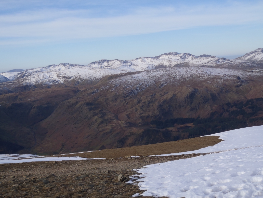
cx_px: 132
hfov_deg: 38.9
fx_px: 372
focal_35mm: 49
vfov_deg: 29.7
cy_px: 99
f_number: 5.6
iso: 80
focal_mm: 8.89
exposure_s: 1/400
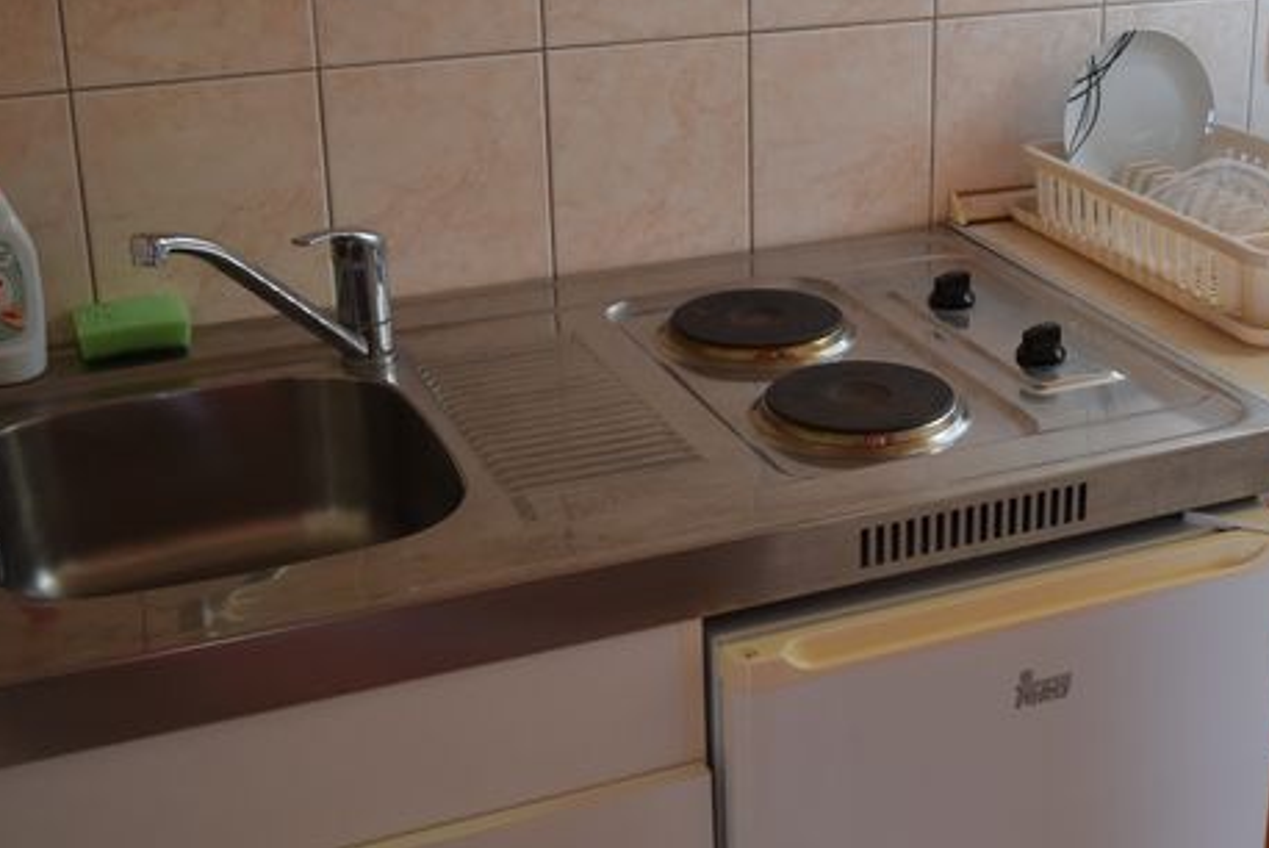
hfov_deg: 36.3
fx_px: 1869
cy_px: 355
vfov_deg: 25.5
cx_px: 1003
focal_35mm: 53
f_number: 4
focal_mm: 18
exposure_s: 1/60
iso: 500
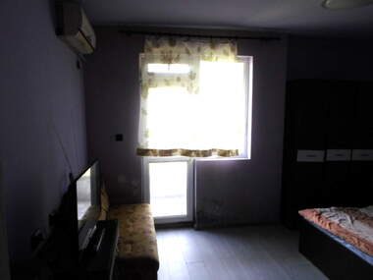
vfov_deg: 54.9
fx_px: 269
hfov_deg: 69.4
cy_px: 140
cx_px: 186
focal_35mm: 25
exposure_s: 1/45
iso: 80
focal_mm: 4.5
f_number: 2.5
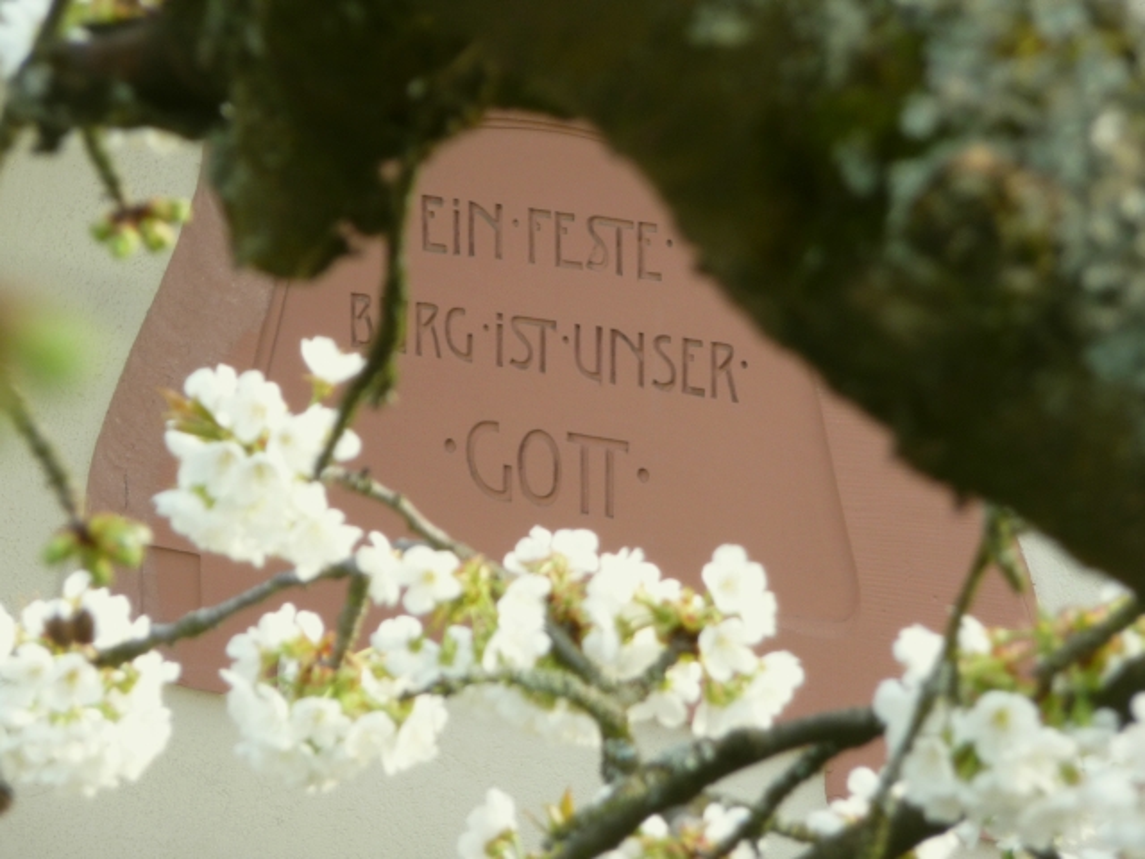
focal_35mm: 220
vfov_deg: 6.8
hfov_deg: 9.0
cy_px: 430
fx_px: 7277
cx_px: 572
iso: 100
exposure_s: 1/80
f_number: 4.8
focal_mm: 34.2
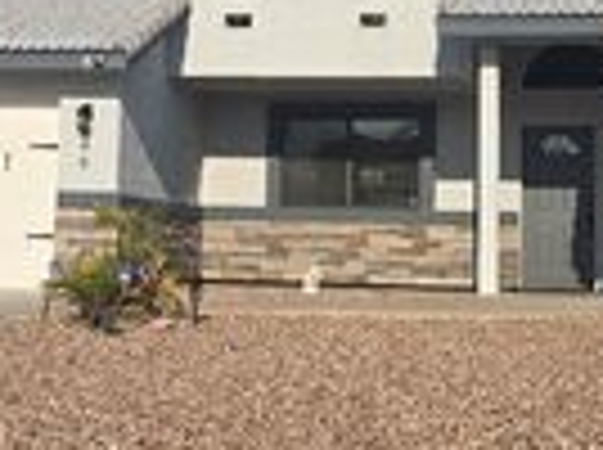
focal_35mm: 86
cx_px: 284
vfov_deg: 17.0
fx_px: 1495
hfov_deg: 22.8
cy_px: 115
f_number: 1.8
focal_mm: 5.4
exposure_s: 1/3436
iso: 25
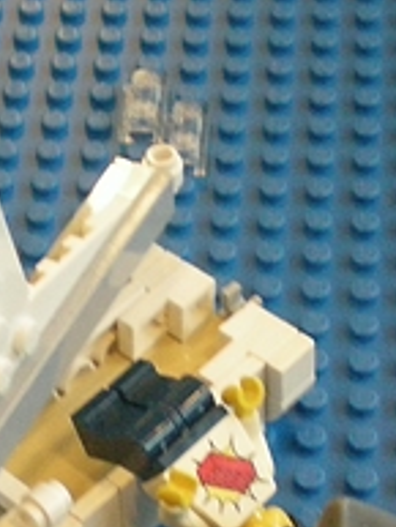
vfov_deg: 15.4
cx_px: 120
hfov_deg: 11.8
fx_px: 1920
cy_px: 483
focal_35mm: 126
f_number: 3.1
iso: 400
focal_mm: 6.3
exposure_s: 1/25.6
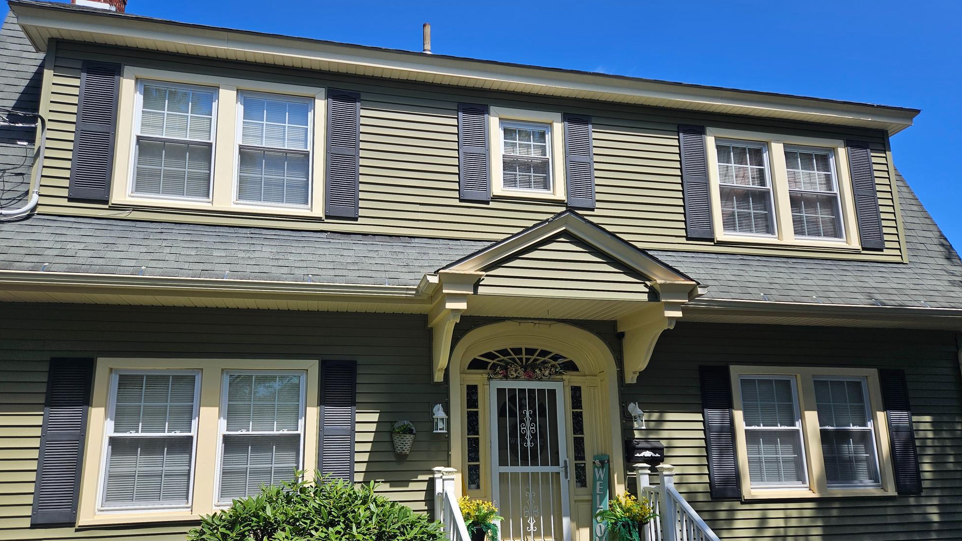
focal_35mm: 26
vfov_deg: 44.2
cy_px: 315
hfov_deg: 71.9
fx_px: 663
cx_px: 463
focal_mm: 5.4
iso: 25
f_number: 1.8
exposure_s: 1/1619
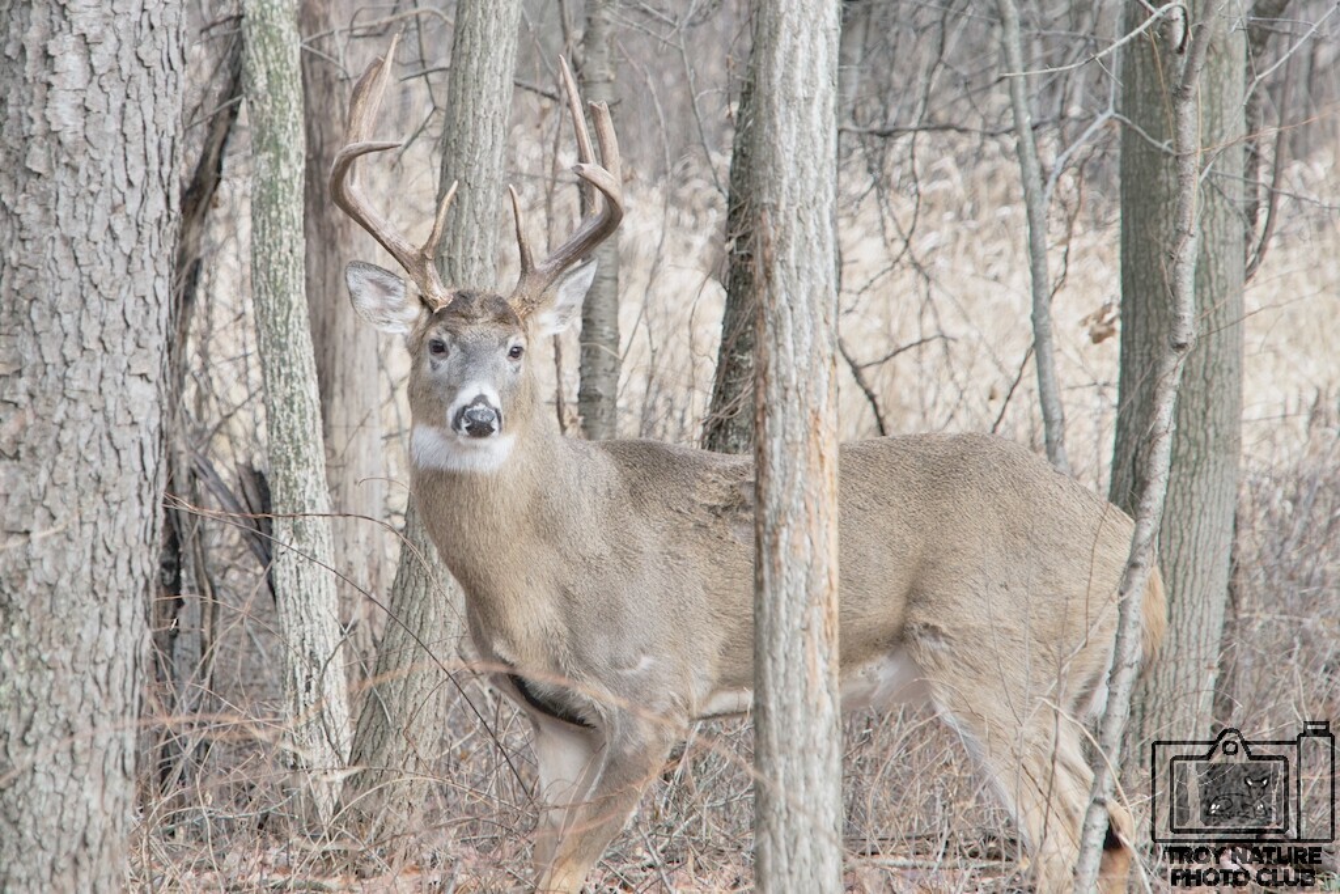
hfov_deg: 10.8
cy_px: 447
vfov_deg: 7.2
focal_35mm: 191
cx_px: 670
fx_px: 7110
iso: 400
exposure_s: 1/250
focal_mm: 191
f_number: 8
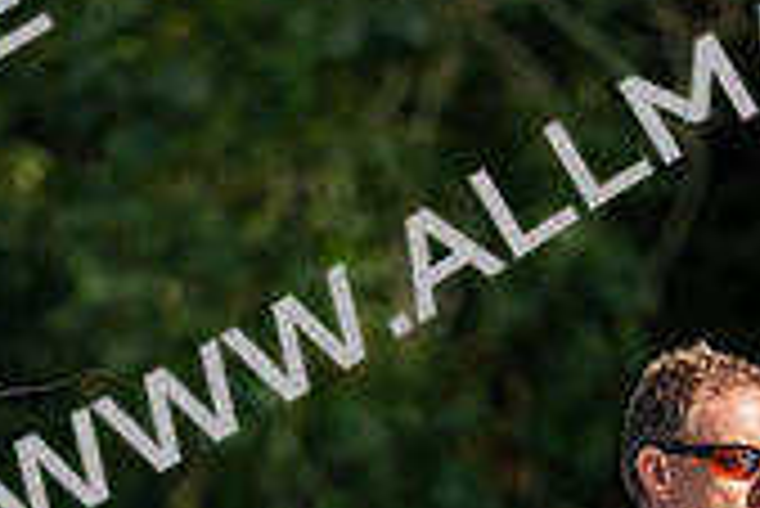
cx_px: 522
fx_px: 28946
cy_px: 551
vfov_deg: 1.0
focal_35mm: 1370
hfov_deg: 1.5
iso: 640
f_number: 4.5
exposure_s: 1/3200
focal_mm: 400
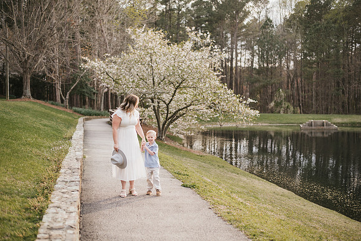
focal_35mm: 50
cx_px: 180
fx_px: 501
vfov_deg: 27.0
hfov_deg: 39.6
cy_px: 120
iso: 125
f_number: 2.2
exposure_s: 1/400
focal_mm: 50
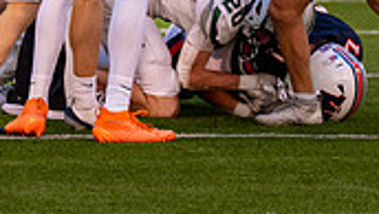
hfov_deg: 3.6
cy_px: -136
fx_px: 5973
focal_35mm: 594
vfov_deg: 2.0
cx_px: -21
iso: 1250
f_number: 2.8
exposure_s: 1/2000
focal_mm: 113
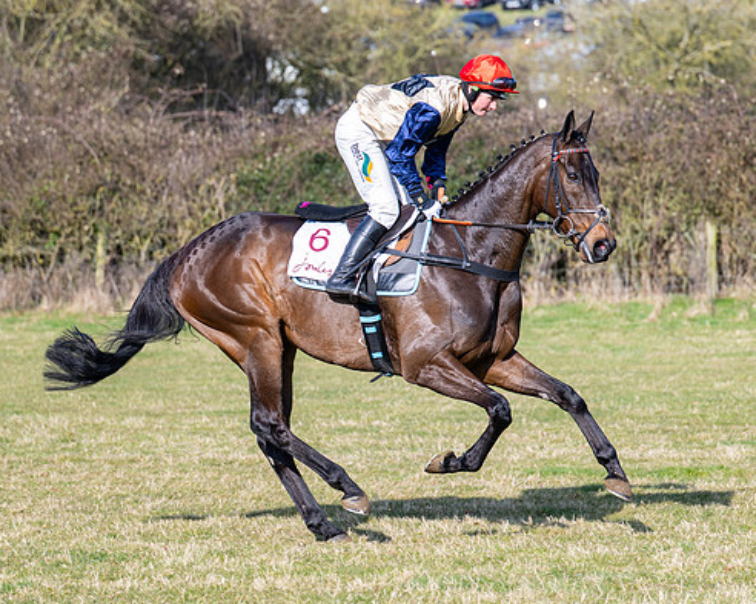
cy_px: 312
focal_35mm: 184
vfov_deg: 8.4
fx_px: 4114
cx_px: 384
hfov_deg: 10.5
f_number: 2.8
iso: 100
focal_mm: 95
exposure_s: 1/1600
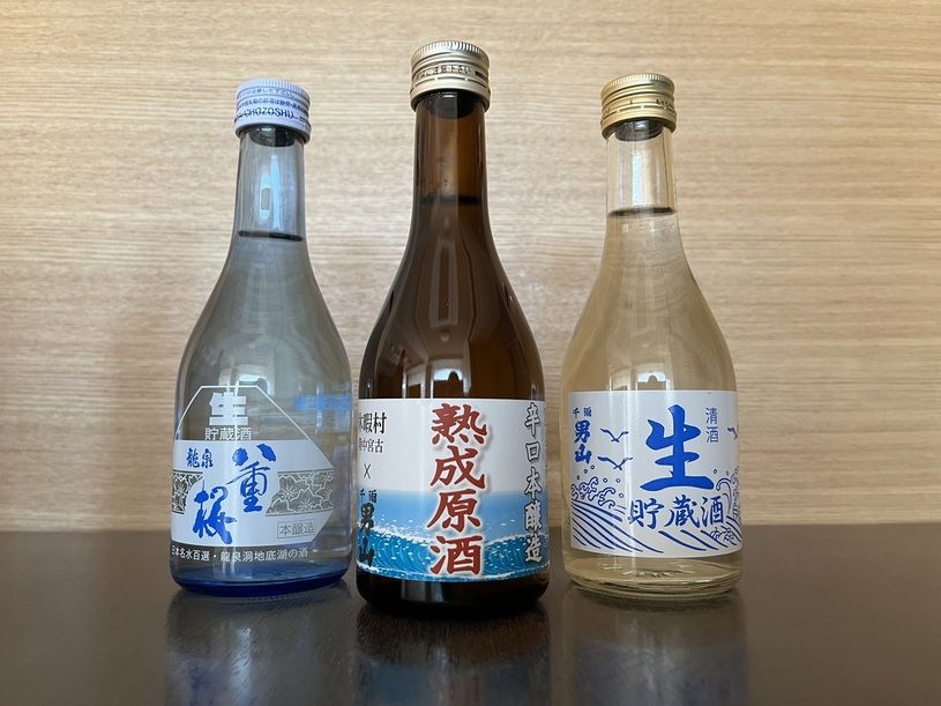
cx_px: 470
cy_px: 353
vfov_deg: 53.1
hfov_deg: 67.3
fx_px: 707
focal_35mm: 26
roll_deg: -0.2
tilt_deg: +6.2
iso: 160
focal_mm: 5.1
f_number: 1.6
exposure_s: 1/60
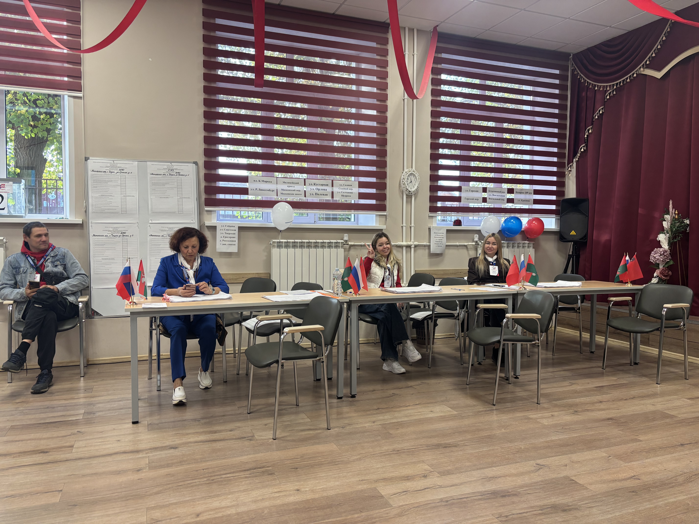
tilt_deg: -3.5
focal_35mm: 26
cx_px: 350
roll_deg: -0.8
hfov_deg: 67.3
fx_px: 525
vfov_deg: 53.1
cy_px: 262
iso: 125
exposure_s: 1/100
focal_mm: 5.96
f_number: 1.6
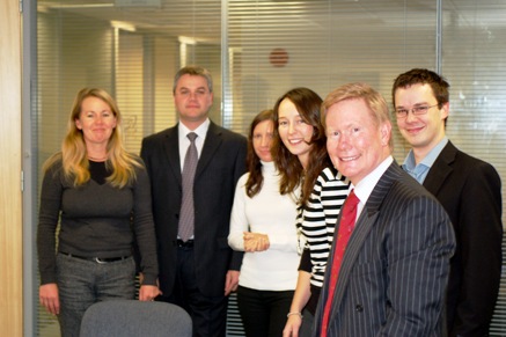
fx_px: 1054
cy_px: 168
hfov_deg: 27.0
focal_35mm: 75
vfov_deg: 18.2
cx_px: 253
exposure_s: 1/60
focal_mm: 50
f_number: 2.8
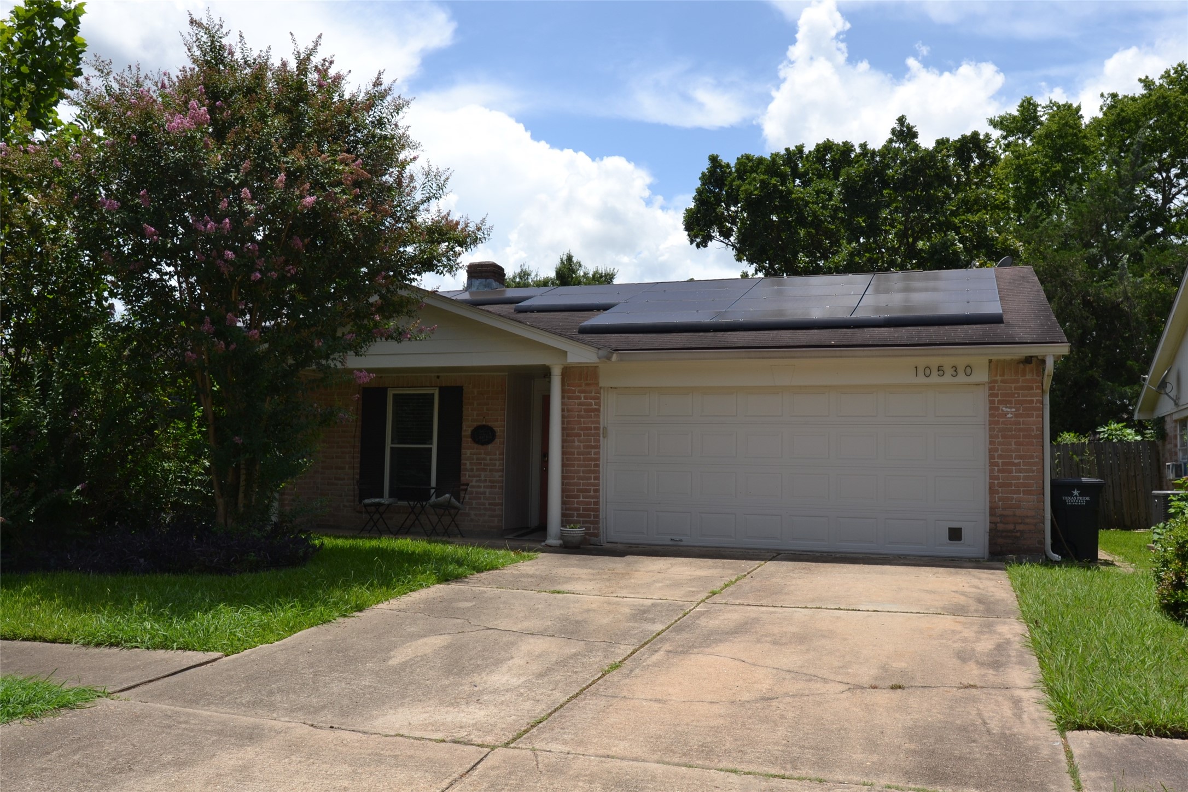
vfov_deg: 43.6
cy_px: 396
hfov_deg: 61.9
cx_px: 594
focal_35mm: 30
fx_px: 990
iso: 100
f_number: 9
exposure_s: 1/200
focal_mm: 20
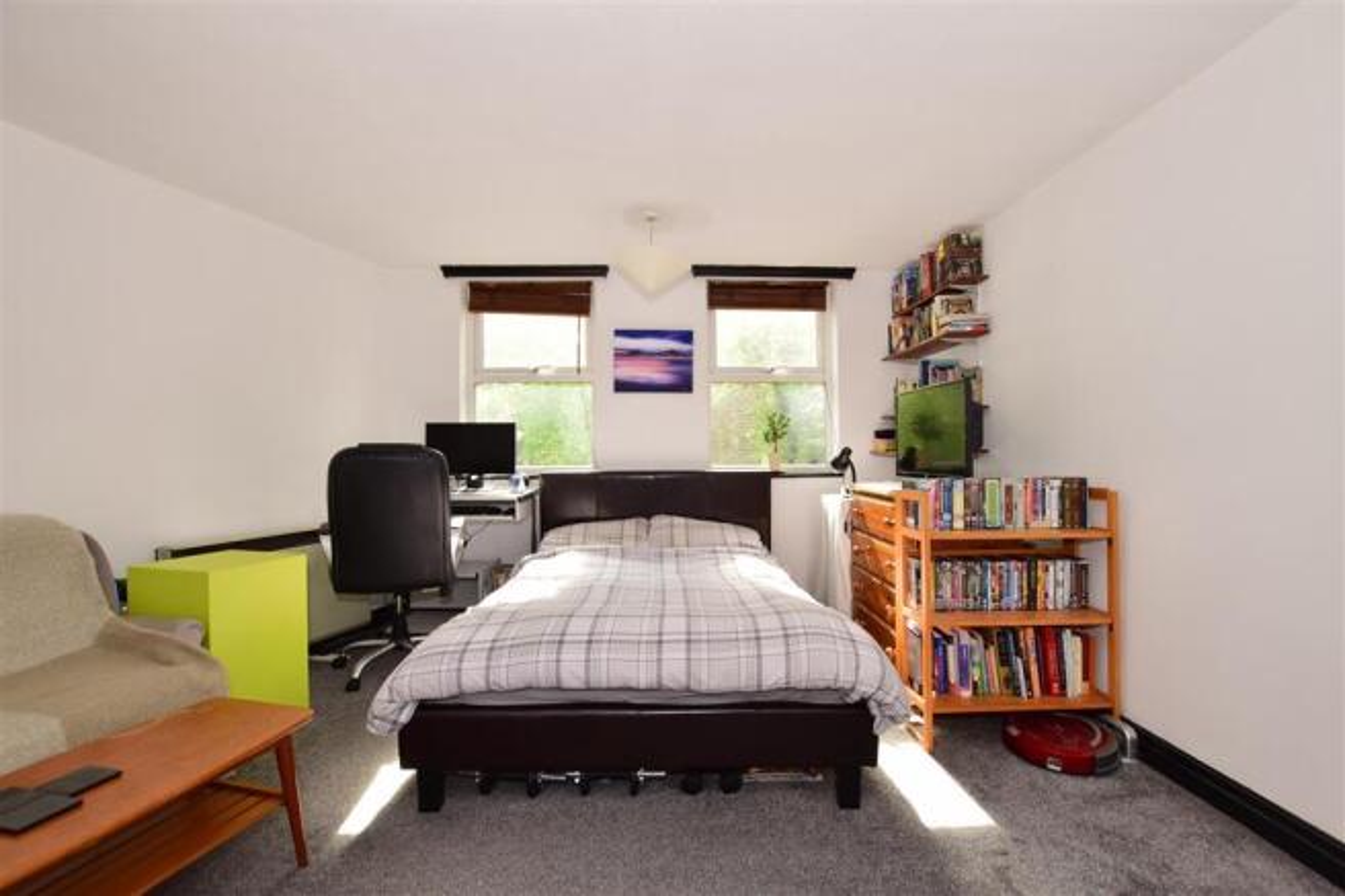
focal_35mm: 15
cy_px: 448
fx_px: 560
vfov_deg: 77.3
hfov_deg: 100.4
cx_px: 672
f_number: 8
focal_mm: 10
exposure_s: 1/100
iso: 400
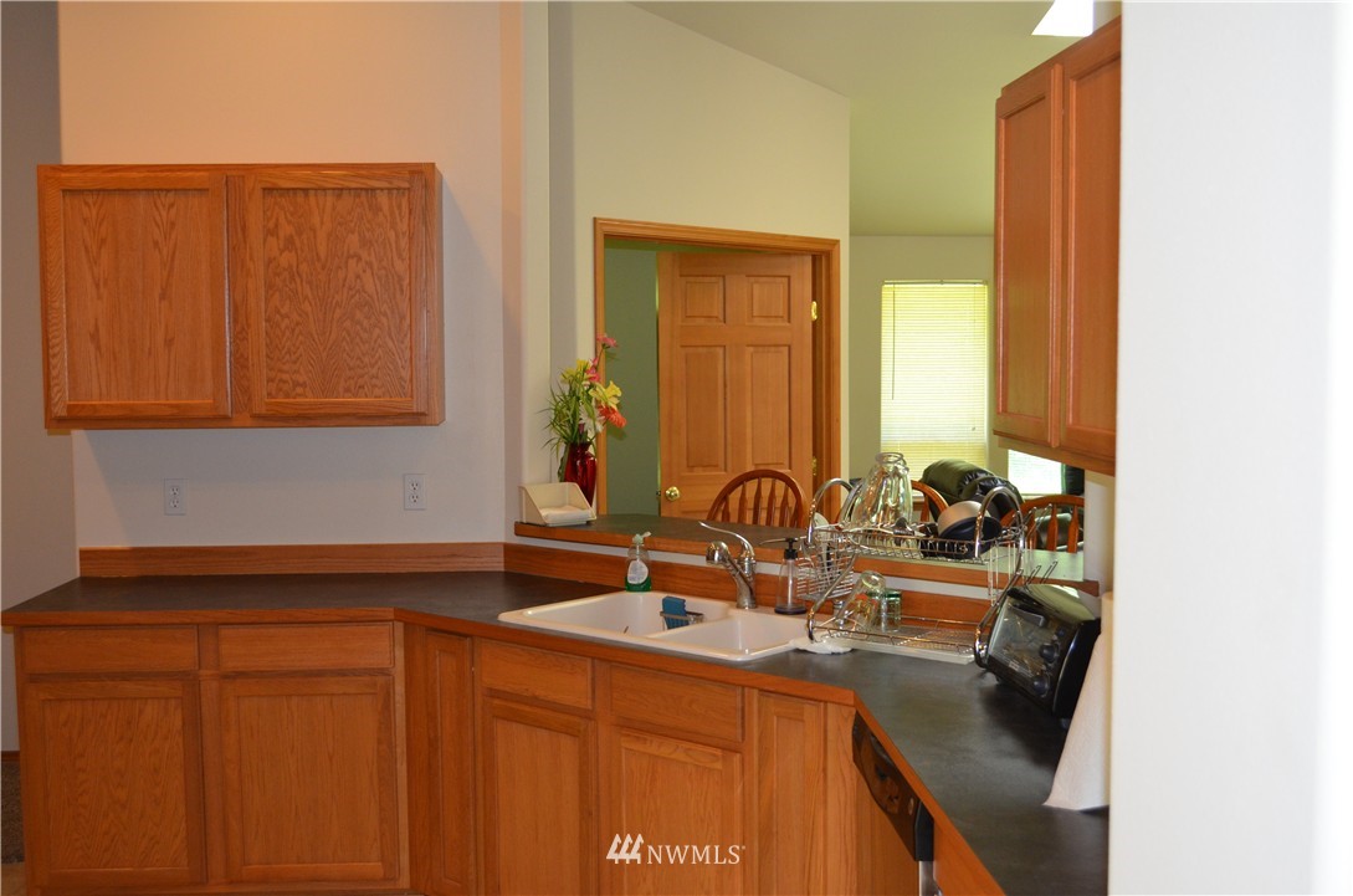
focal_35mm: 39
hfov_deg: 49.6
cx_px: 676
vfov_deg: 34.1
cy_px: 448
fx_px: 1463
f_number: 4.2
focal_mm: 26
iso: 1000
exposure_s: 1/60
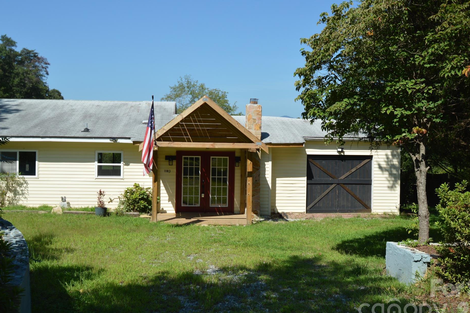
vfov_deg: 33.3
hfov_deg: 48.5
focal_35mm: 40
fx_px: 522
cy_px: 155
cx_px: 251
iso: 100
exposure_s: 1/250
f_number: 8
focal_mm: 24
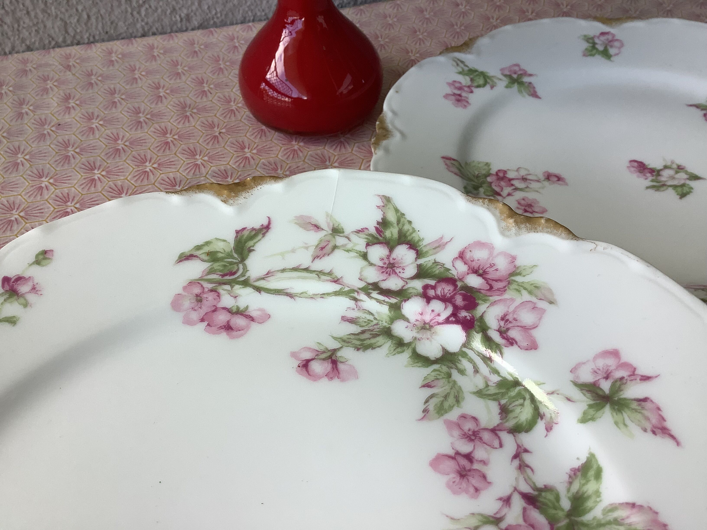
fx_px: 633
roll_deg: +5.7
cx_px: 354
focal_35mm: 31
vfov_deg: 45.4
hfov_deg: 58.4
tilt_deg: -43.5
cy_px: 265
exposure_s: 1/120
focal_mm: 3.3
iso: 40
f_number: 2.4
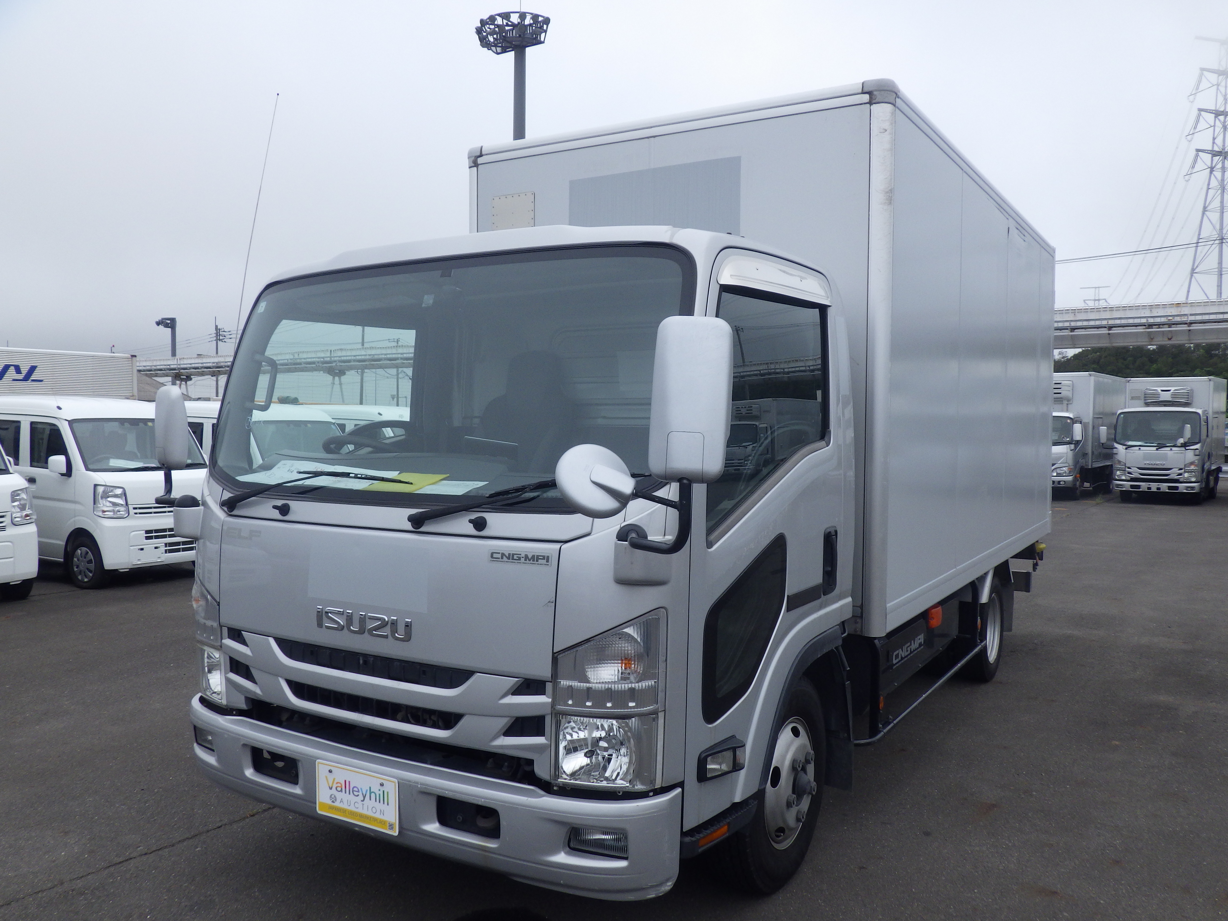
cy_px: 460
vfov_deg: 49.7
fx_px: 993
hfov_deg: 63.4
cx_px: 614
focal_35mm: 28
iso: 125
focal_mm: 5
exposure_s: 1/640
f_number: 4.2
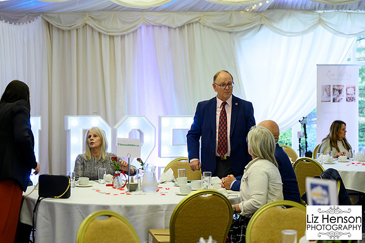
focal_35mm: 72
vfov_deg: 18.8
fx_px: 732
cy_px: 122
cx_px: 182
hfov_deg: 28.0
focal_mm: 70
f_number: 2.8
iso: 2000
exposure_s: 1/200
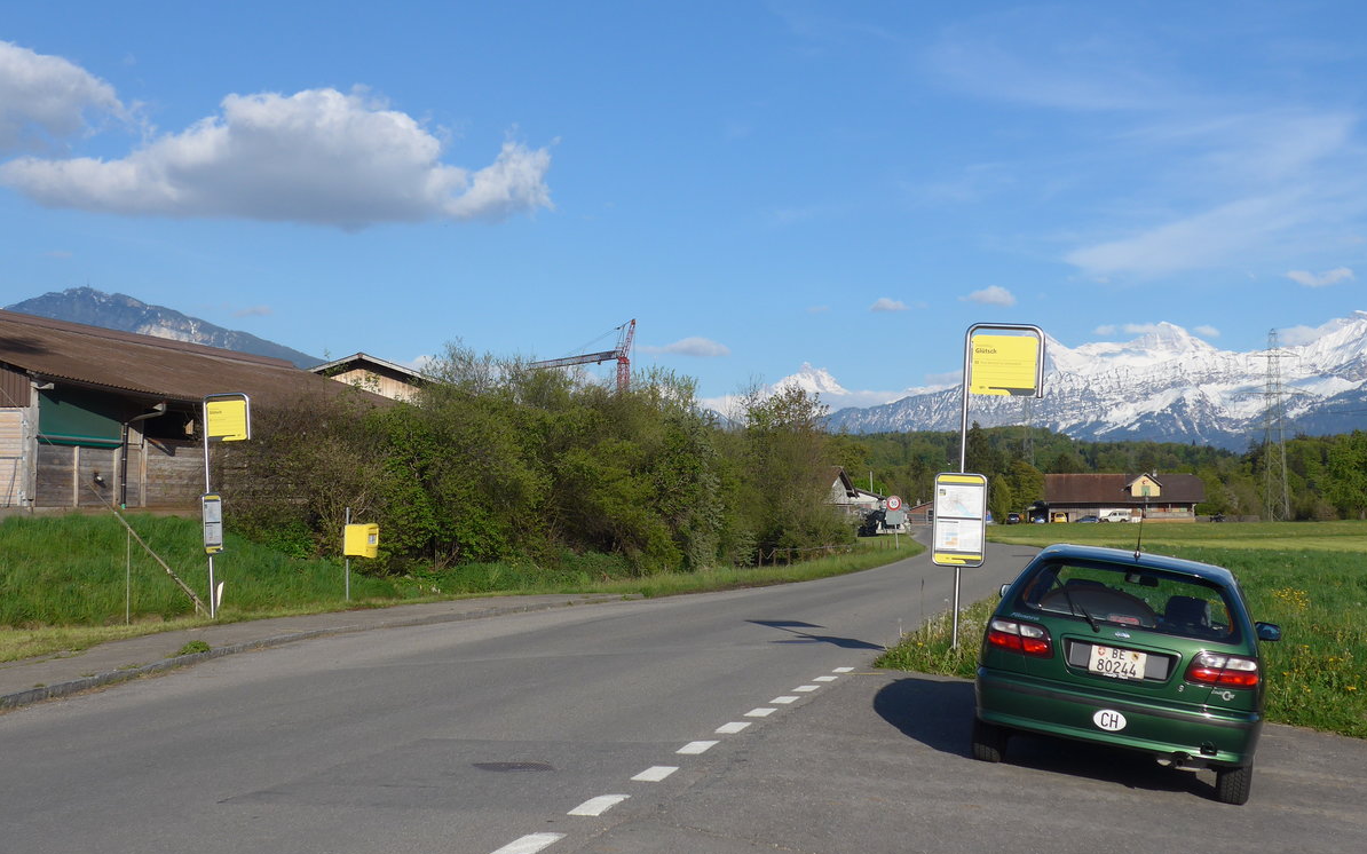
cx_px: 686
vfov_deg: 26.3
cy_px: 395
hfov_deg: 41.1
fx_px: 1825
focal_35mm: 49
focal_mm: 9.5
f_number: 3.2
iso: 80
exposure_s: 1/1600
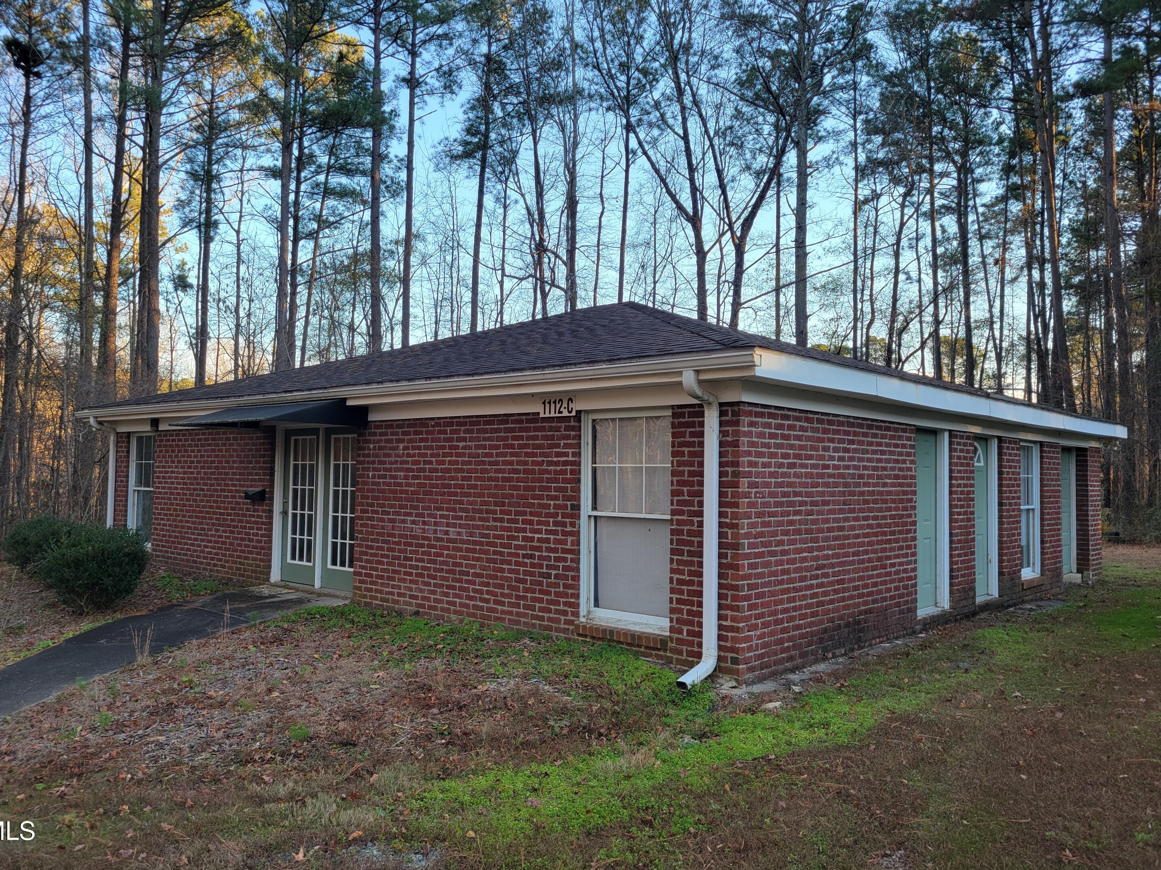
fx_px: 906
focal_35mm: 27
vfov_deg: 51.3
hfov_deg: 65.3
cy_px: 421
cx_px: 566
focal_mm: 5.4
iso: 40
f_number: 1.8
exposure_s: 1/200
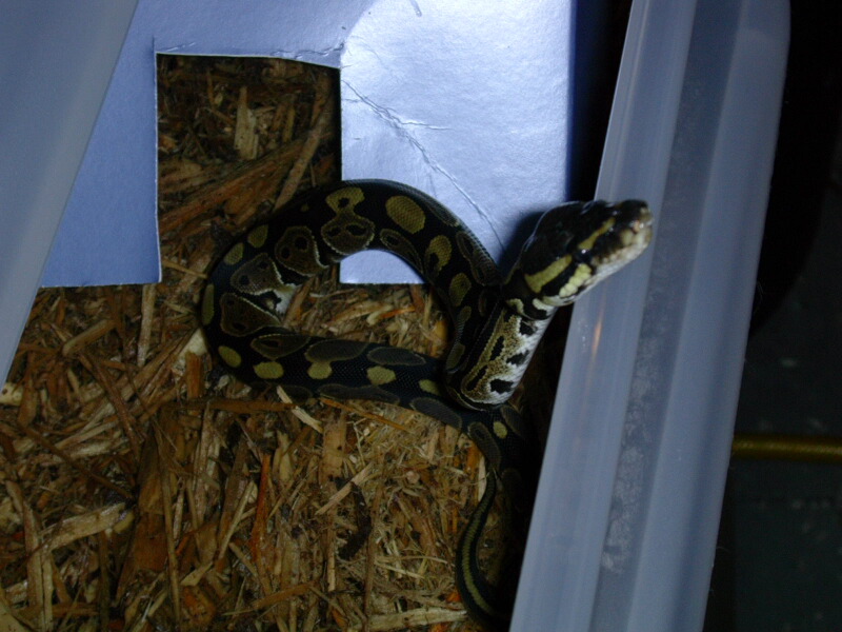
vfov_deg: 20.7
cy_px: 316
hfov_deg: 27.4
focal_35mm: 71
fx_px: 1727
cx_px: 421
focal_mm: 10.8
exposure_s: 1/64
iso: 70
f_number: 3.7
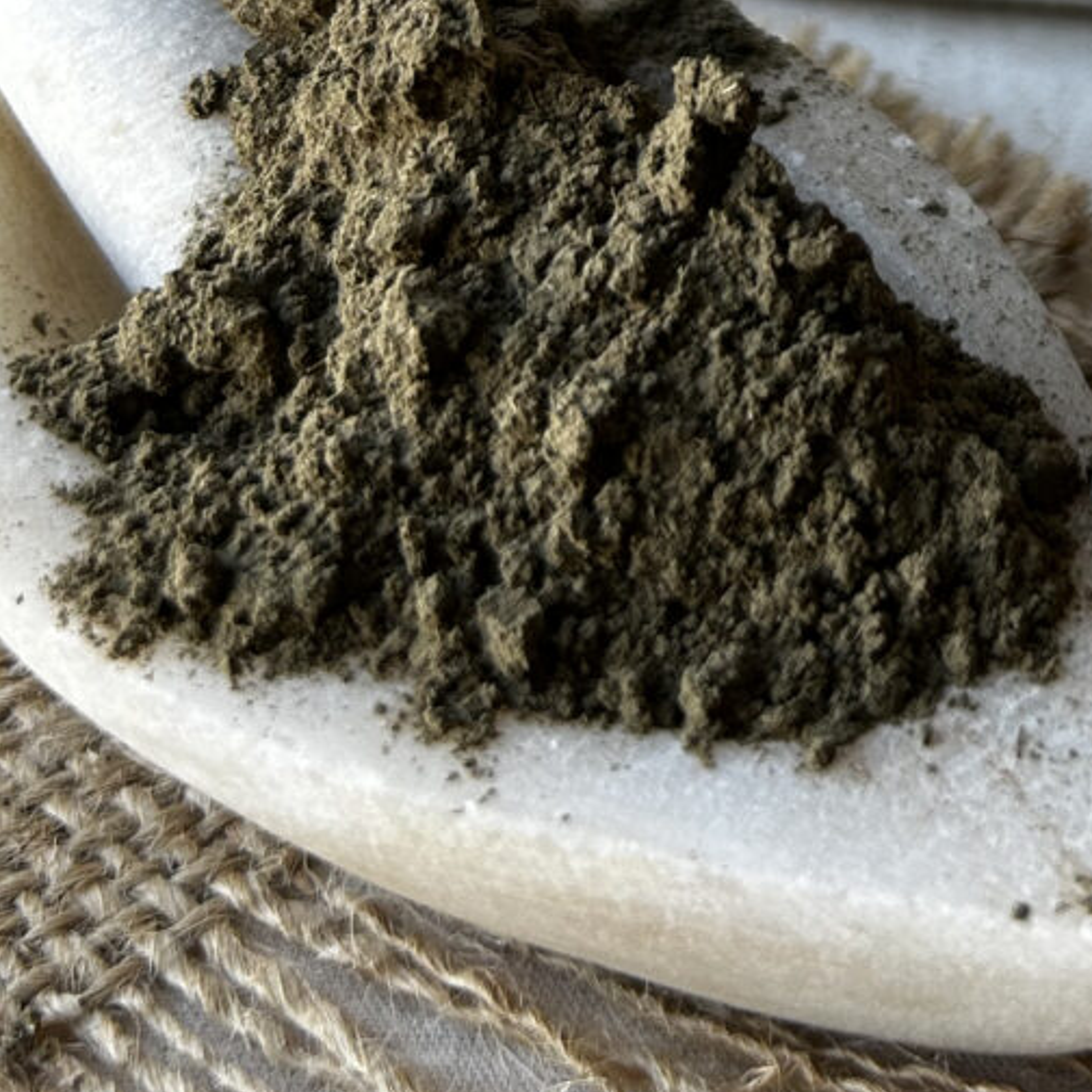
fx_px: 2927
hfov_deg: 20.1
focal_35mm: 82
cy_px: -410
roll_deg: -4.7
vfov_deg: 19.2
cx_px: 1218
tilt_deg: -26.0
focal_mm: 5.7
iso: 40
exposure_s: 1/281
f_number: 1.5
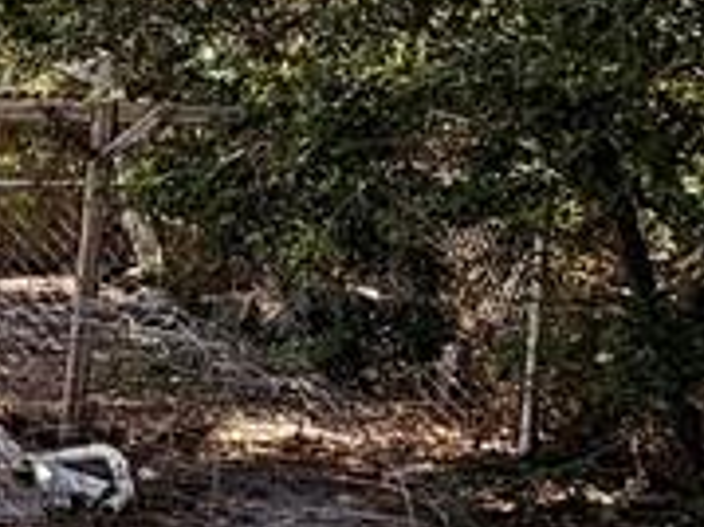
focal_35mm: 80
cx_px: -676
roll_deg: -0.2
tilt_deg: -4.6
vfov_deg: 18.4
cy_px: 256
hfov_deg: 17.7
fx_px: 1626
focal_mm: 2.22
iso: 25
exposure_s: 1/770
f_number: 2.2
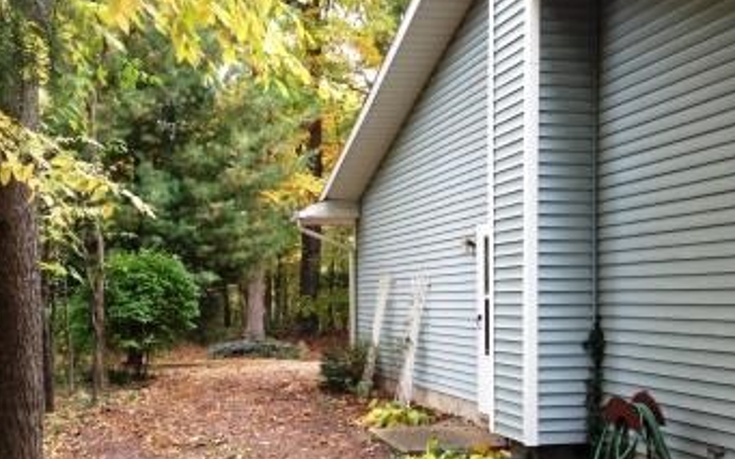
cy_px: 312
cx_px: 379
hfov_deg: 43.5
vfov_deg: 27.8
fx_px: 921
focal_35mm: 46
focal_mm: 4.13
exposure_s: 1/30
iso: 64
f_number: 2.4
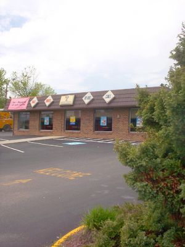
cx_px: 92
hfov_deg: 36.8
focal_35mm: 39
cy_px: 124
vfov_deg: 47.9
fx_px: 278
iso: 100
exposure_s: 1/359
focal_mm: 6
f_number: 8
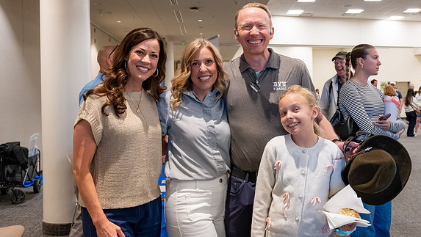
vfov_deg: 27.7
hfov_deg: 47.3
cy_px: 90
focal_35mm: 43
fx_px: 480
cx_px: 227
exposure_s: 1/200
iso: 5000
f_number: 6.3
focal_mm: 33
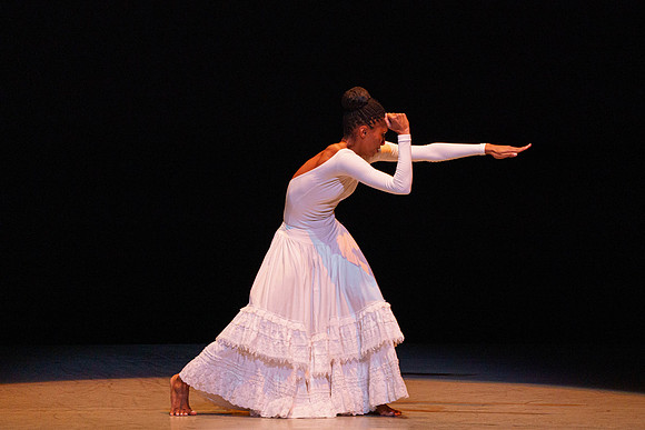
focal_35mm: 479
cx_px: 361
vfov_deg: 2.9
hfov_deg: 4.3
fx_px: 8583
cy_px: 186
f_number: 6.3
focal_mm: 400
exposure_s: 1/400
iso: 5000
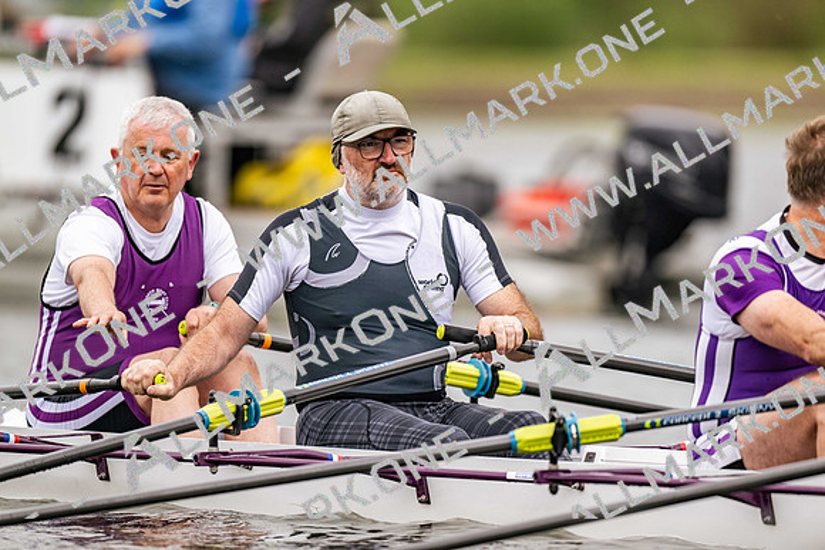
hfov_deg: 3.4
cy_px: 275
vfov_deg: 2.3
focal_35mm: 600
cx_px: 412
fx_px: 13753
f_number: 4
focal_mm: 600
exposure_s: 1/2500
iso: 450
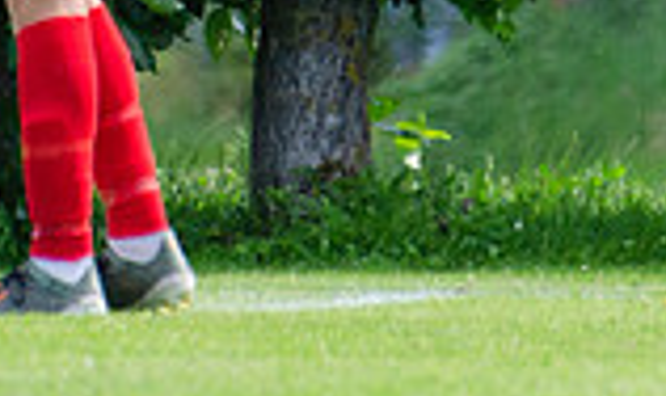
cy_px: -673
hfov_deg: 0.9
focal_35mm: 2272
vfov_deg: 0.6
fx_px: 40691
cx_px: -98
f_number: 5.6
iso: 400
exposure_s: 1/800
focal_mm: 300
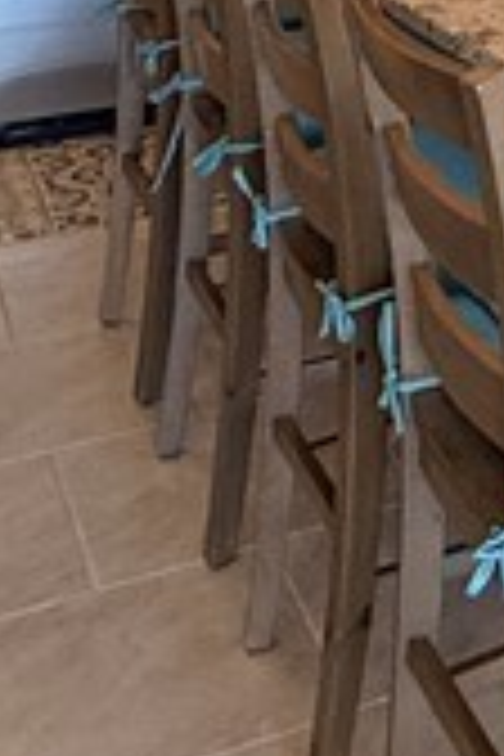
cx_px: 999
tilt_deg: +0.2
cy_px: -472
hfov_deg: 13.3
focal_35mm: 89
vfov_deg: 19.1
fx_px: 1869
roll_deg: -1.5
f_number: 2.2
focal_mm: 2.22
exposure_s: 1/60
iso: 250
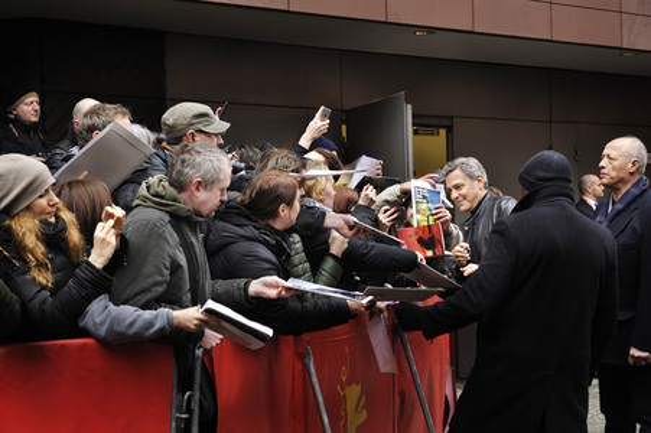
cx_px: 326
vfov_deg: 19.4
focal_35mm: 70
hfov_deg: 28.9
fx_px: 1265
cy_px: 216
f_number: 4
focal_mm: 70
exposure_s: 1/125
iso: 640
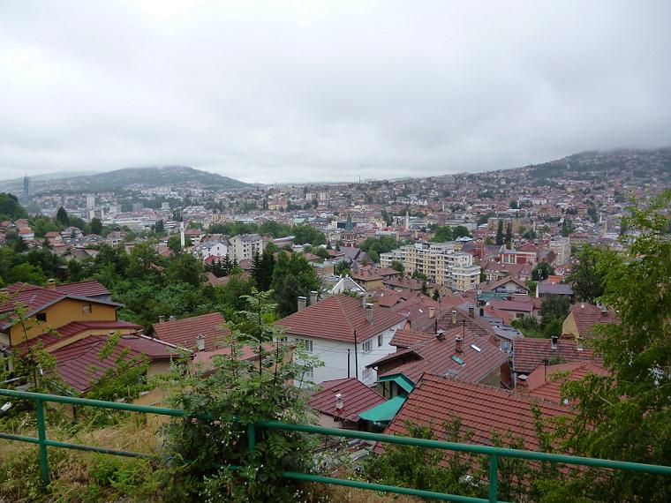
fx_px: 543
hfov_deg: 63.4
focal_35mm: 28
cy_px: 252
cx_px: 336
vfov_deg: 49.7
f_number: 3.1
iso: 160
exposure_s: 1/200
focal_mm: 5
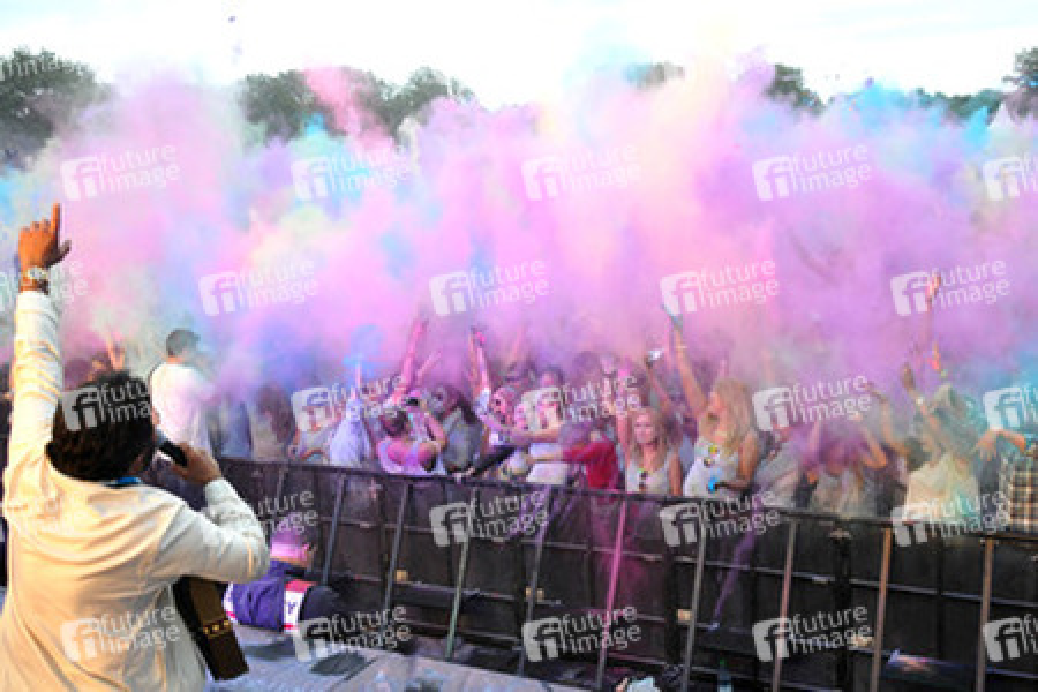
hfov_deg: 51.3
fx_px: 1081
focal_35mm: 38
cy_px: 346
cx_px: 519
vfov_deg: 35.5
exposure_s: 1/250
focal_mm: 25
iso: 400
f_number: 6.3
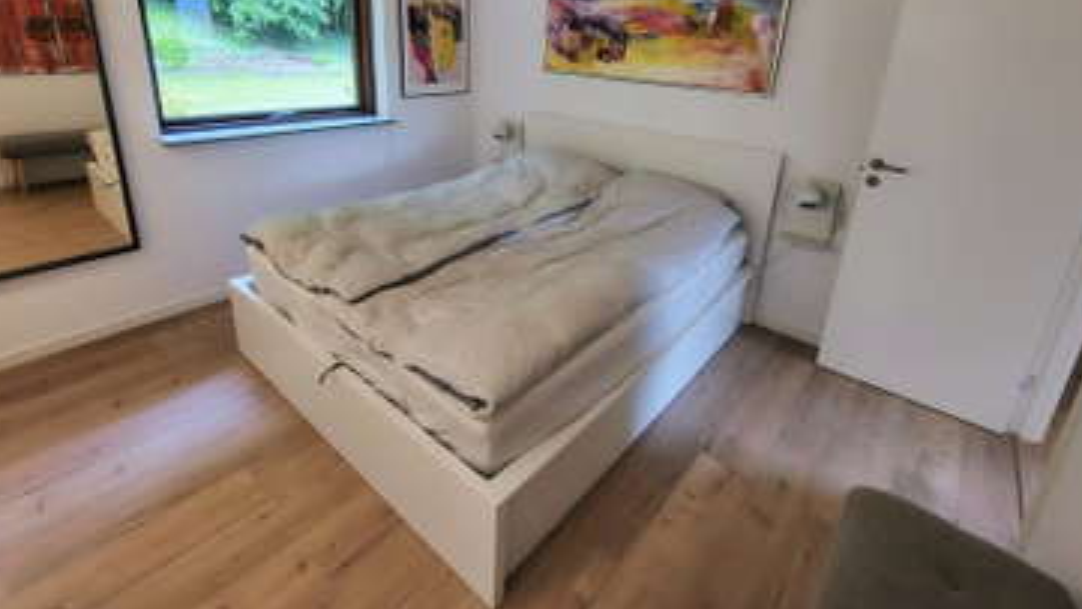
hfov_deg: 92.7
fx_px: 516
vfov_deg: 59.4
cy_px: 195
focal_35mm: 18
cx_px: 535
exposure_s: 1/25
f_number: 2.2
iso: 160
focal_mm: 1.66
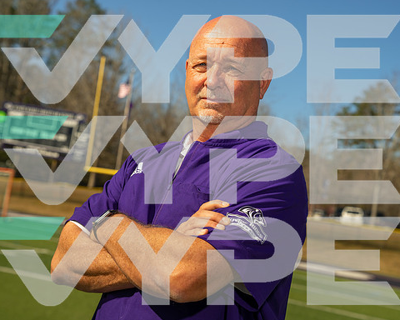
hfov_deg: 27.9
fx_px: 805
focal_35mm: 68
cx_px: 193
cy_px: 160
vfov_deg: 22.5
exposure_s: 1/125
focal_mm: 60
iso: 100
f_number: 5.6
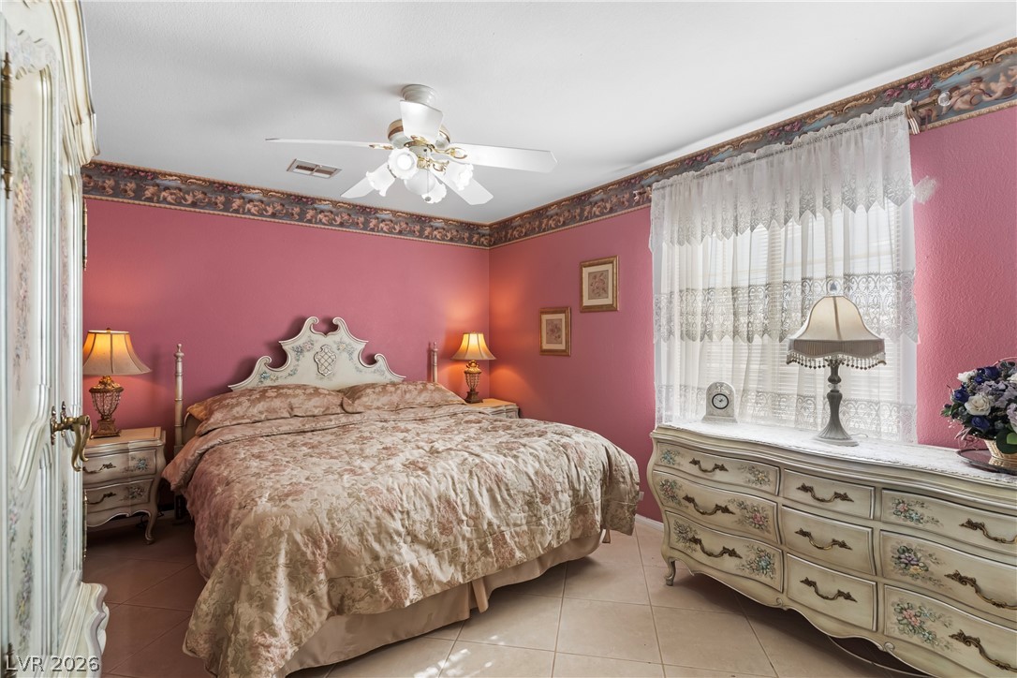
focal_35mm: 17
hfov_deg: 93.3
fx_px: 480
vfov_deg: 70.4
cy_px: 339
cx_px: 508
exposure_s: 1/30
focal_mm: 17
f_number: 8
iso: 500
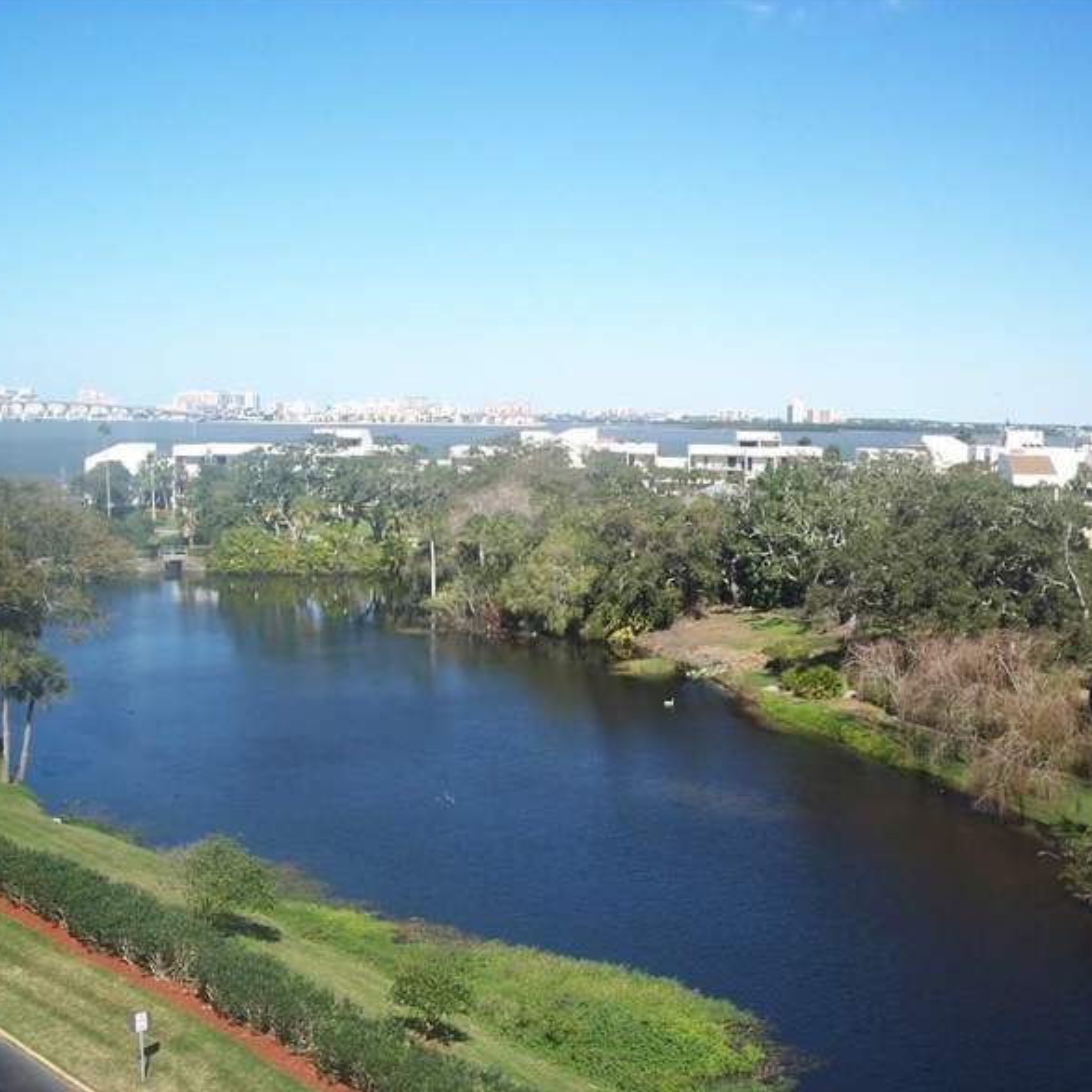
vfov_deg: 36.1
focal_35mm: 47
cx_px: 633
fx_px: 1677
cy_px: 549
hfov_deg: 36.0
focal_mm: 8
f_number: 4
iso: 100
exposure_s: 1/750
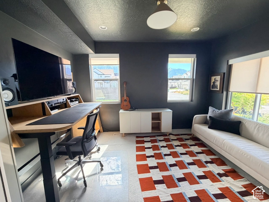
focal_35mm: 14
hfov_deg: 102.1
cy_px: 101
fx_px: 109
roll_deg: +0.6
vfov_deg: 85.7
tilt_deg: -8.4
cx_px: 134
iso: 320
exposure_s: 1/98
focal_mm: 2.22
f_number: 2.2
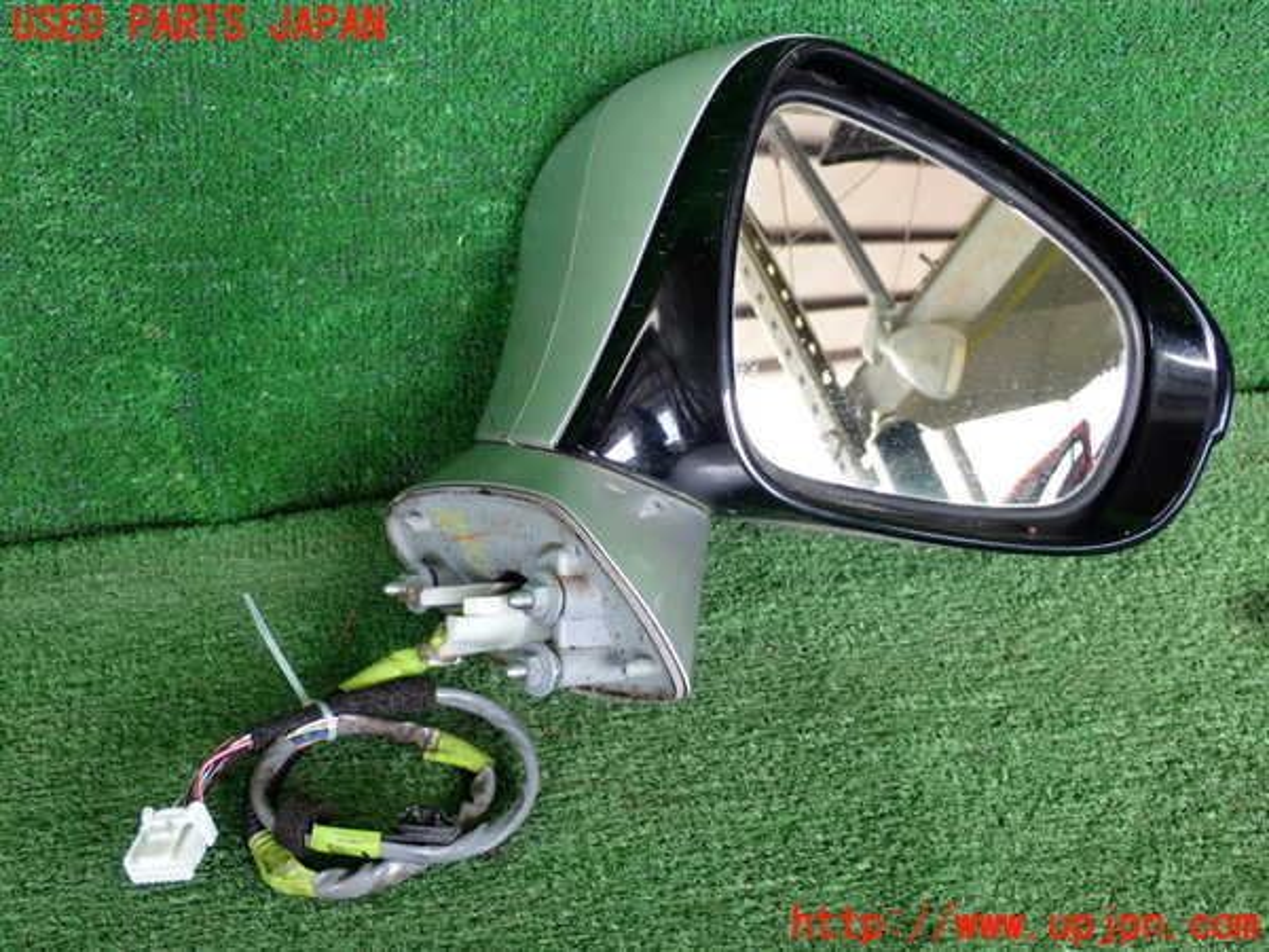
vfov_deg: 27.0
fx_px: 1980
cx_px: 634
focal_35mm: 54
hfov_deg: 35.5
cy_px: 476
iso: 400
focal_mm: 9.65
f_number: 3.3
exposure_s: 1/125
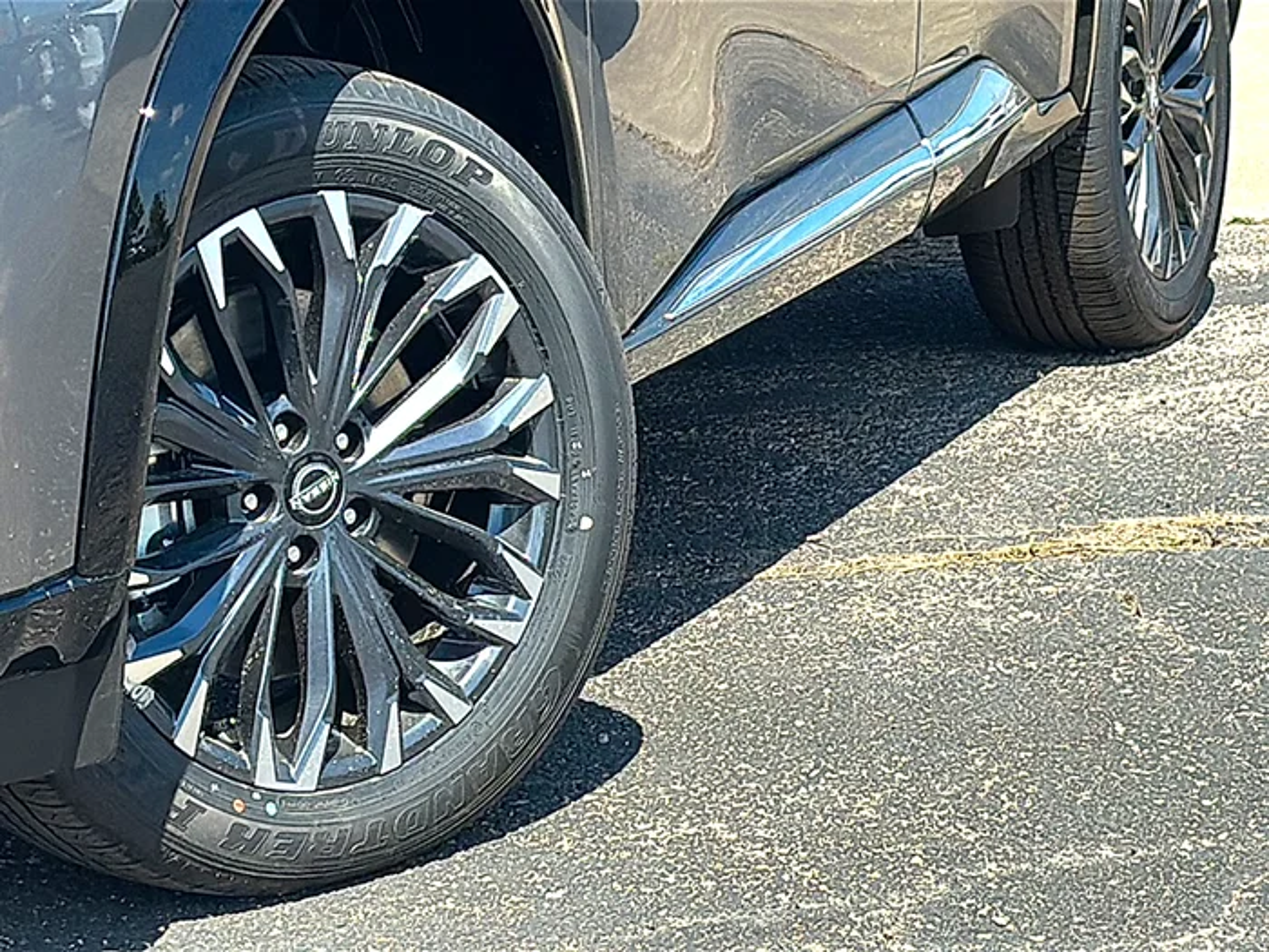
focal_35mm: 100
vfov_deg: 14.8
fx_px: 3666
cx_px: 634
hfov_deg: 19.6
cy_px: 476
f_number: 1.78
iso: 100
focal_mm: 6.86
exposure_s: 1/3390
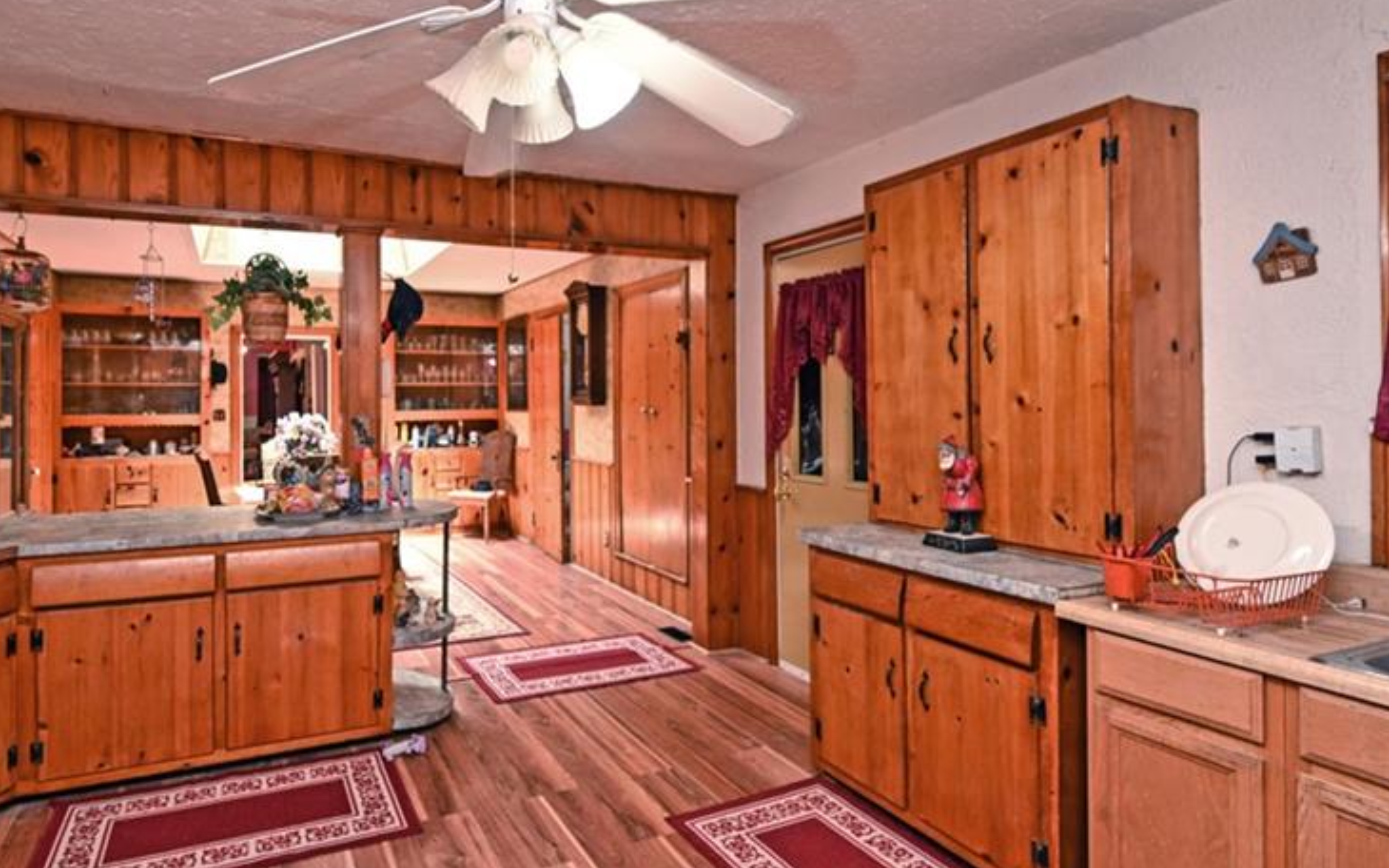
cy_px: 392
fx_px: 757
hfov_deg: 84.1
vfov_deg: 59.5
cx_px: 558
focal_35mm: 20
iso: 640
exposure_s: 1/60
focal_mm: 14
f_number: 4
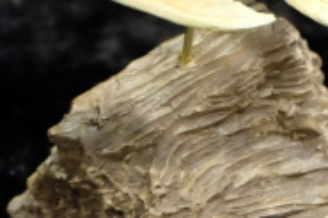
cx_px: 239
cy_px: -90
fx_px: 1930
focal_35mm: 212
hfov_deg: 9.7
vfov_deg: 6.4
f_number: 5
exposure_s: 1/25
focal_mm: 32.5
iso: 3200
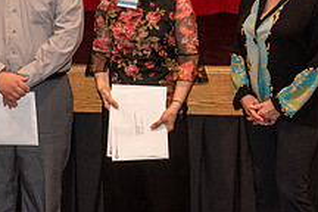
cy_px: 61
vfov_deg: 11.2
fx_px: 1078
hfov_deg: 16.4
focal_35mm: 122
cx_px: -14
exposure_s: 1/100
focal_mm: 40
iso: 1600
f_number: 4.5
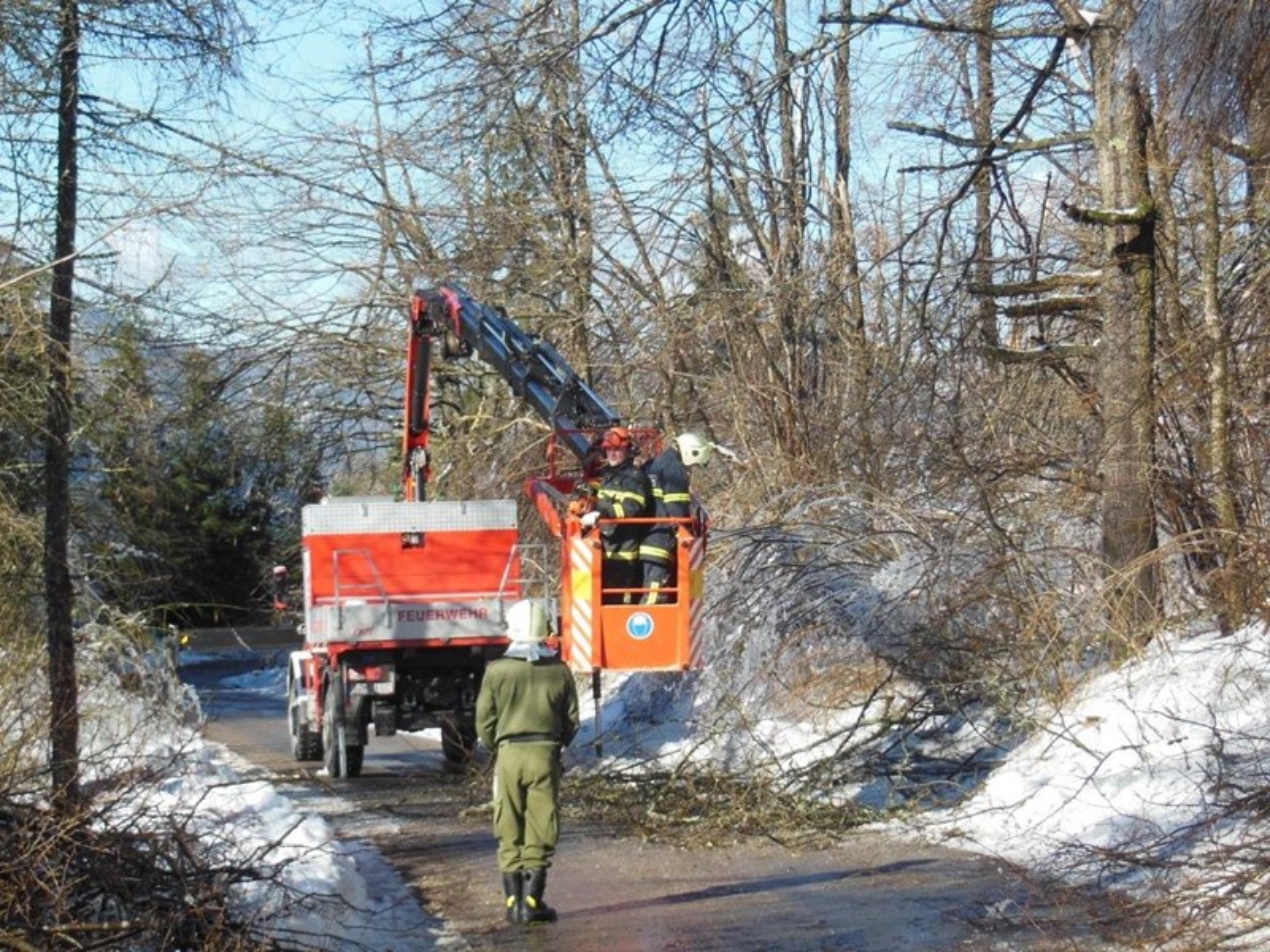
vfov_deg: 18.4
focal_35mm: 80
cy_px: 476
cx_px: 635
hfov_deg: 24.4
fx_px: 2935
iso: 125
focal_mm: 14.3
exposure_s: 1/250
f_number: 5.4
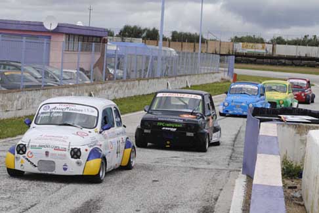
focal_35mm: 82
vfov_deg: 16.6
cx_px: 160
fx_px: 731
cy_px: 106
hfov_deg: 24.6
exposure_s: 1/320
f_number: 8
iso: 100
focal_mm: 55
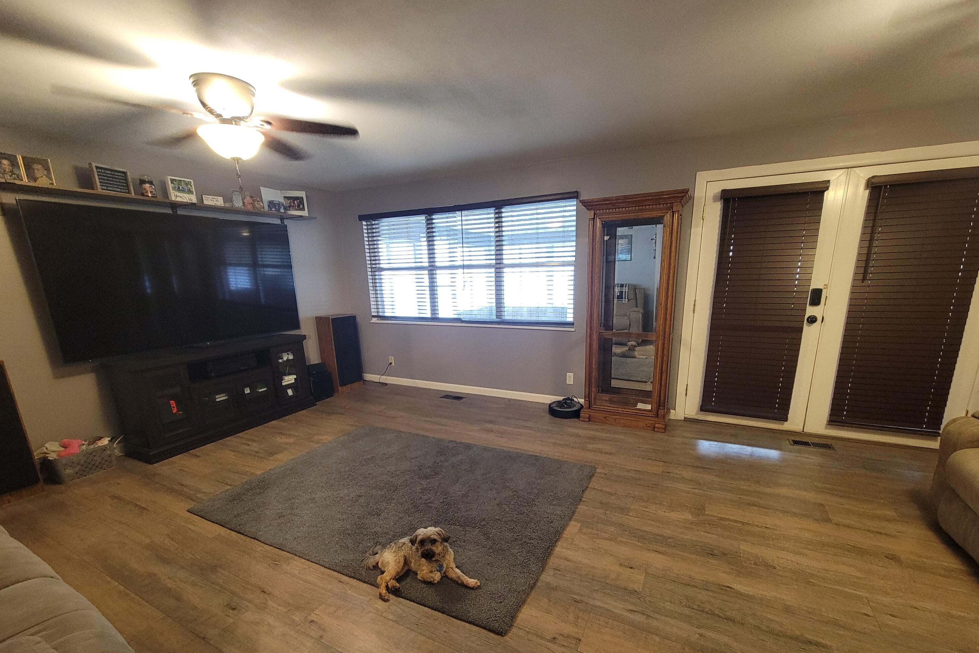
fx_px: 381
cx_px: 500
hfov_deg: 104.2
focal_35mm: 14
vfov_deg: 80.7
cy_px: 377
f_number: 2.2
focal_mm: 2.2
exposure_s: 1/30
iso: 400
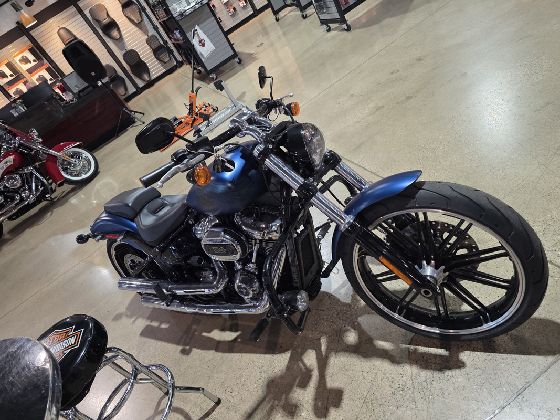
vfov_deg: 58.9
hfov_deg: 73.9
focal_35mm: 23
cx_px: 280
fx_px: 372
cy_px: 210
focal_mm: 6.3
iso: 320
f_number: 1.7
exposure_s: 1/120
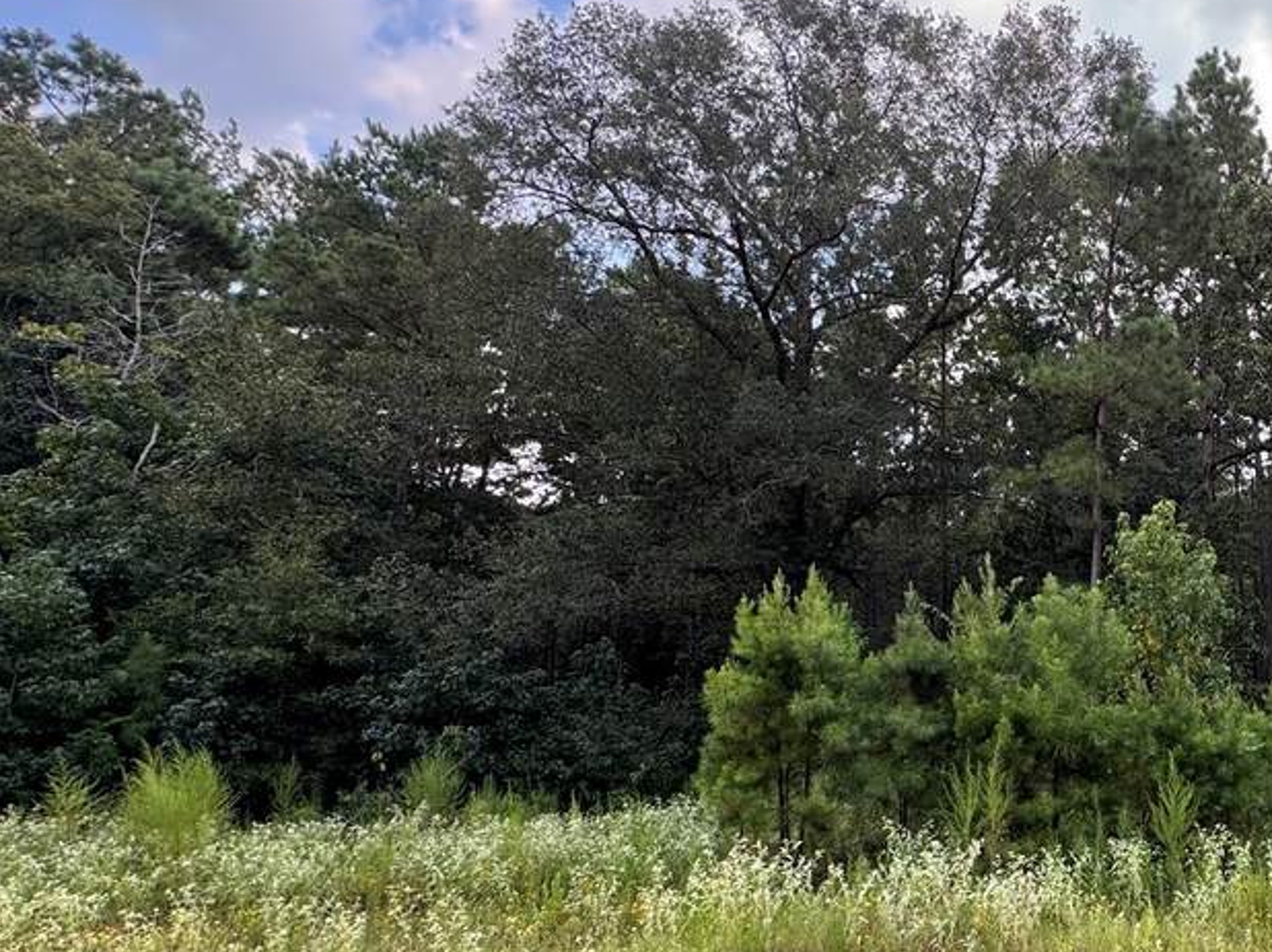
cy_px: 463
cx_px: 1151
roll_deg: +0.4
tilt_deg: +12.1
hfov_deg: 53.7
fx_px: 1065
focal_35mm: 29
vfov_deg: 48.2
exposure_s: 1/149
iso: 40
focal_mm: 2.22
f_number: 2.2
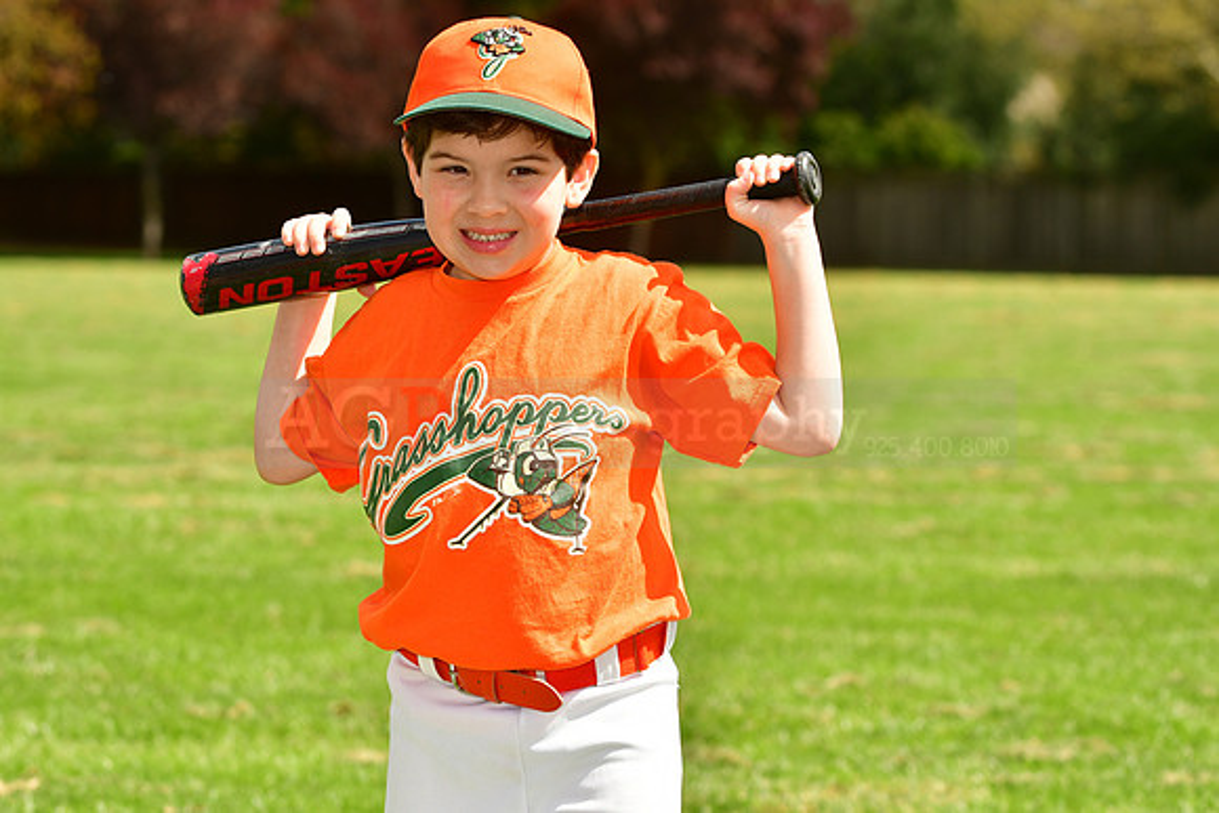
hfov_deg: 13.4
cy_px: 406
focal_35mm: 153
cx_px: 610
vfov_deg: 9.0
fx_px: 5182
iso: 200
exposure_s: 1/800
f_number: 5
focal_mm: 102
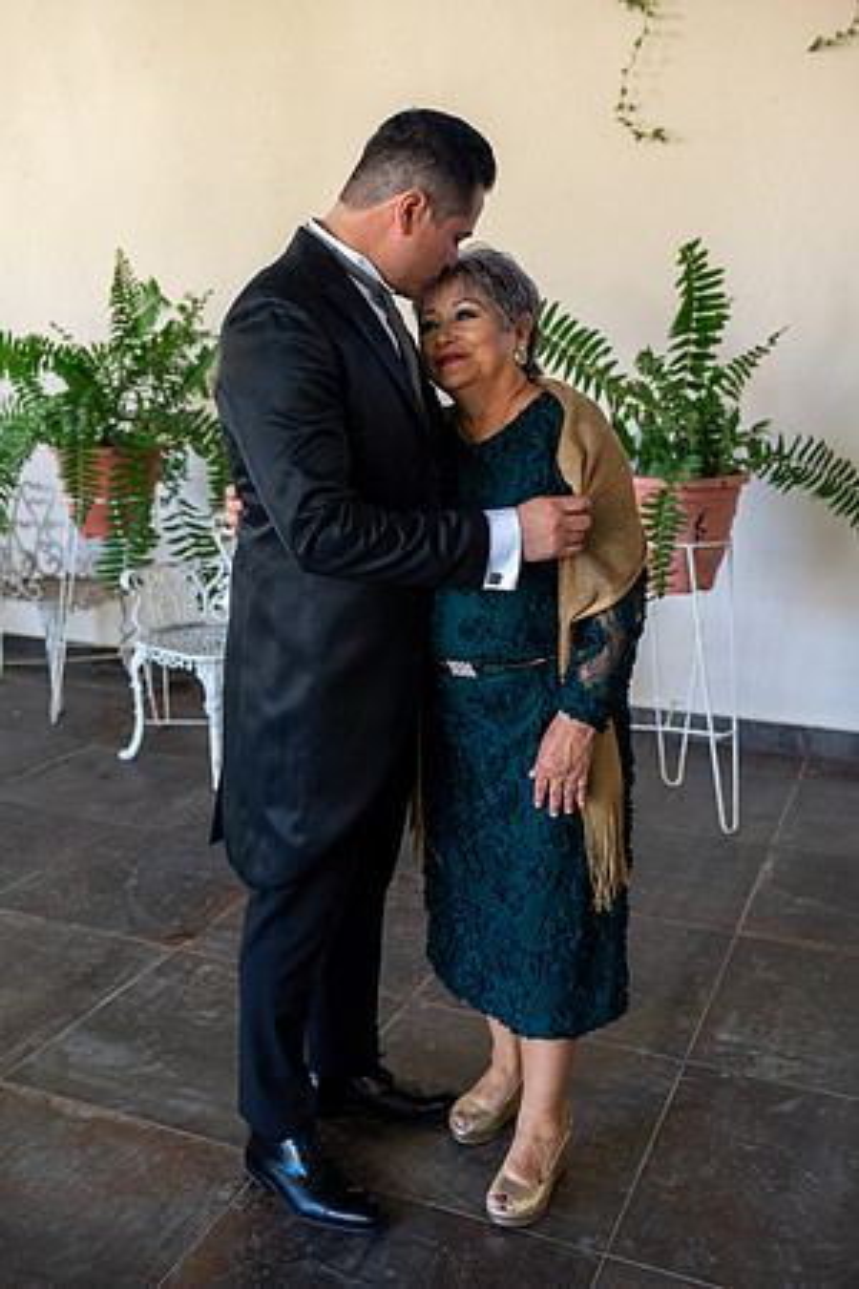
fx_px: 1253
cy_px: 644
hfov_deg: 37.9
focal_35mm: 35
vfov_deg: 54.4
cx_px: 430
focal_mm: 35
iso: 1600
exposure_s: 1/320
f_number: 3.5
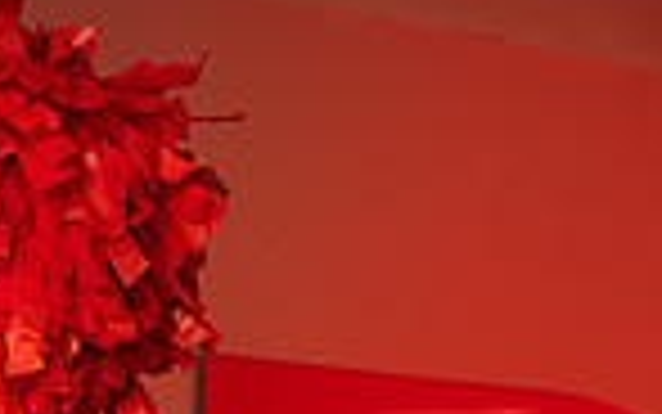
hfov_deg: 13.9
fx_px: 2707
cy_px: 986
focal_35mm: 150
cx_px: 207
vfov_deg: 8.1
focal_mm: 48
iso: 250
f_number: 6.3
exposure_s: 1/250
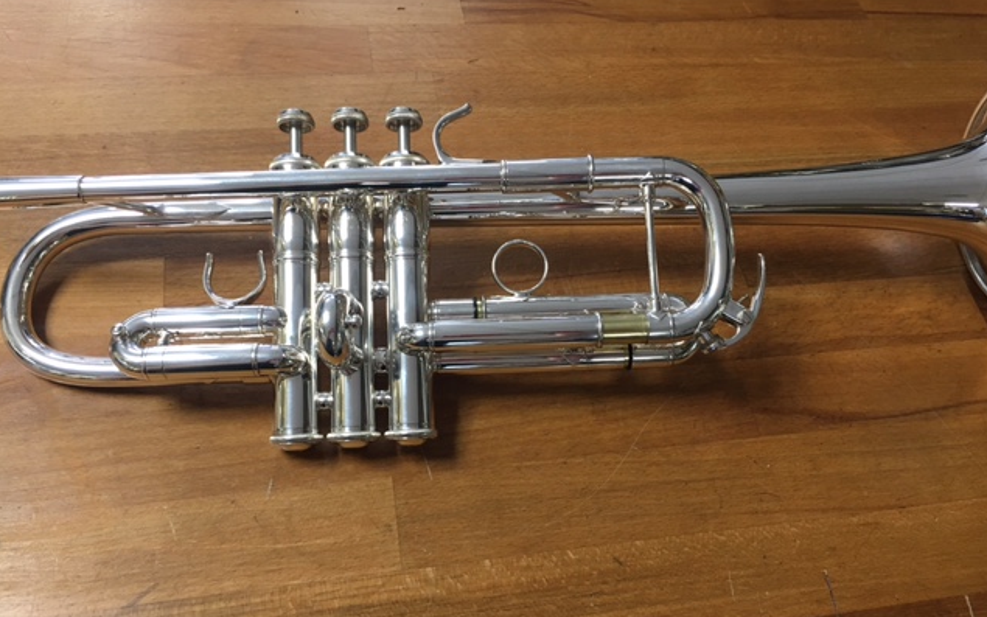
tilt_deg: -57.8
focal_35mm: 31
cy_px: 331
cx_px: 494
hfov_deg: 61.2
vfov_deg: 40.6
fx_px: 834
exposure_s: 1/33
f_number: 2.2
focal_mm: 4.15
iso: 125
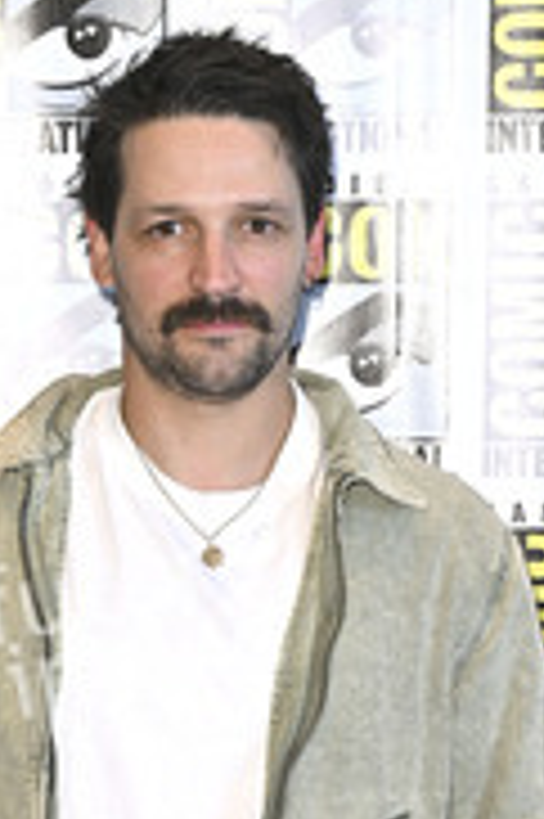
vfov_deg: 15.0
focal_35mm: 134
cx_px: 184
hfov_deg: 10.2
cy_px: 868
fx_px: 3043
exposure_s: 1/250
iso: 2000
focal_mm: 61
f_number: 6.3
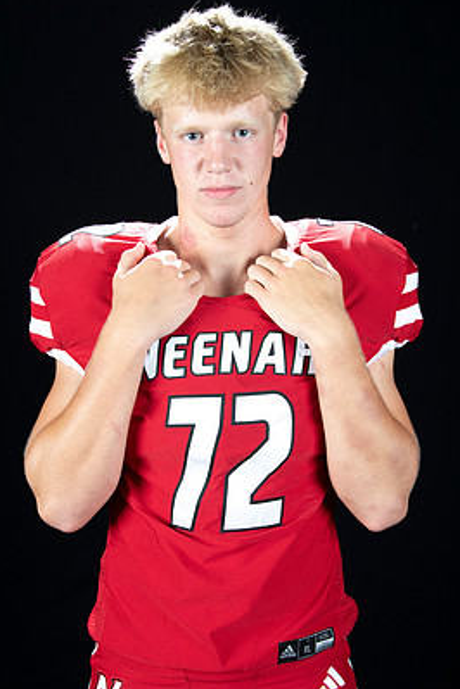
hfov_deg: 21.9
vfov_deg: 32.4
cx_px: 227
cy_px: 366
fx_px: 1188
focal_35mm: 62
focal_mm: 55
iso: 320
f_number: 9
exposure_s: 1/160
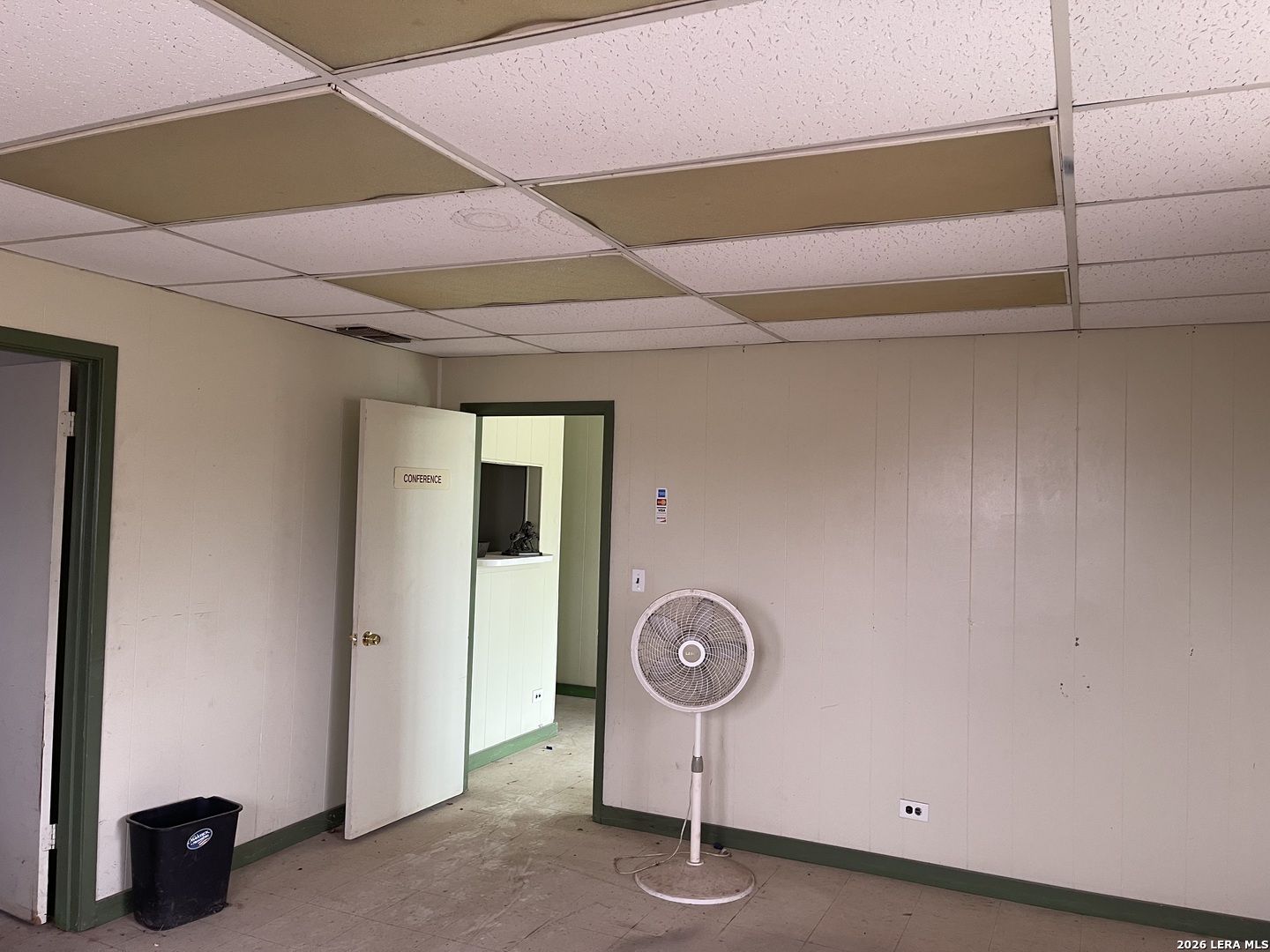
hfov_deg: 69.4
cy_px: 476
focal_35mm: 25
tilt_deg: +2.5
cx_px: 635
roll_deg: -1.9
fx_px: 917
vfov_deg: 54.9
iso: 125
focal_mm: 5.1
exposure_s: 1/69
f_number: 1.6
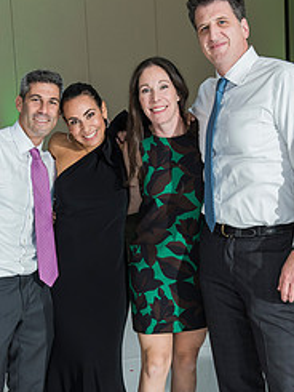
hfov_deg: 21.9
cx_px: 150
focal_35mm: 67
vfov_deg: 28.9
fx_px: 758
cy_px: 234
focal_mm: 38
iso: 800
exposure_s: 1/100
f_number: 5
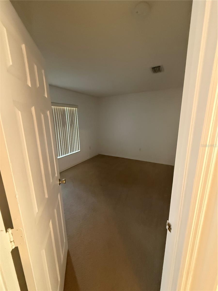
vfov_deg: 102.1
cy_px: 146
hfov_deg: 85.7
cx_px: 109
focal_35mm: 14
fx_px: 118
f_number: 2.2
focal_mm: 2.22
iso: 1000
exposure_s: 1/60
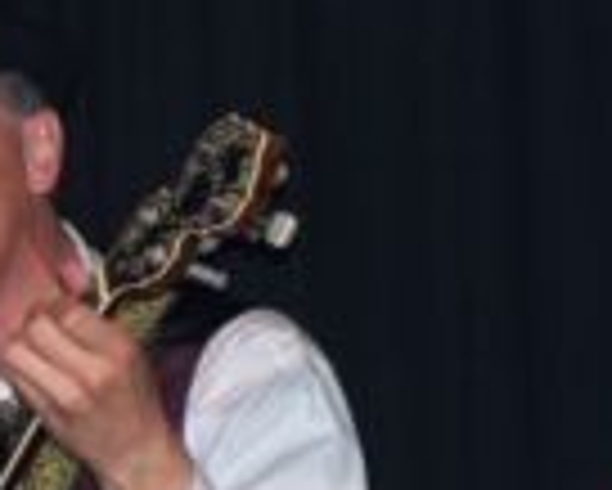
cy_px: 342
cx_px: 490
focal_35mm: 207
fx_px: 3752
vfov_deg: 7.5
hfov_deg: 9.3
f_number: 3.4
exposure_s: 1/90
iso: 80
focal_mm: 12.3
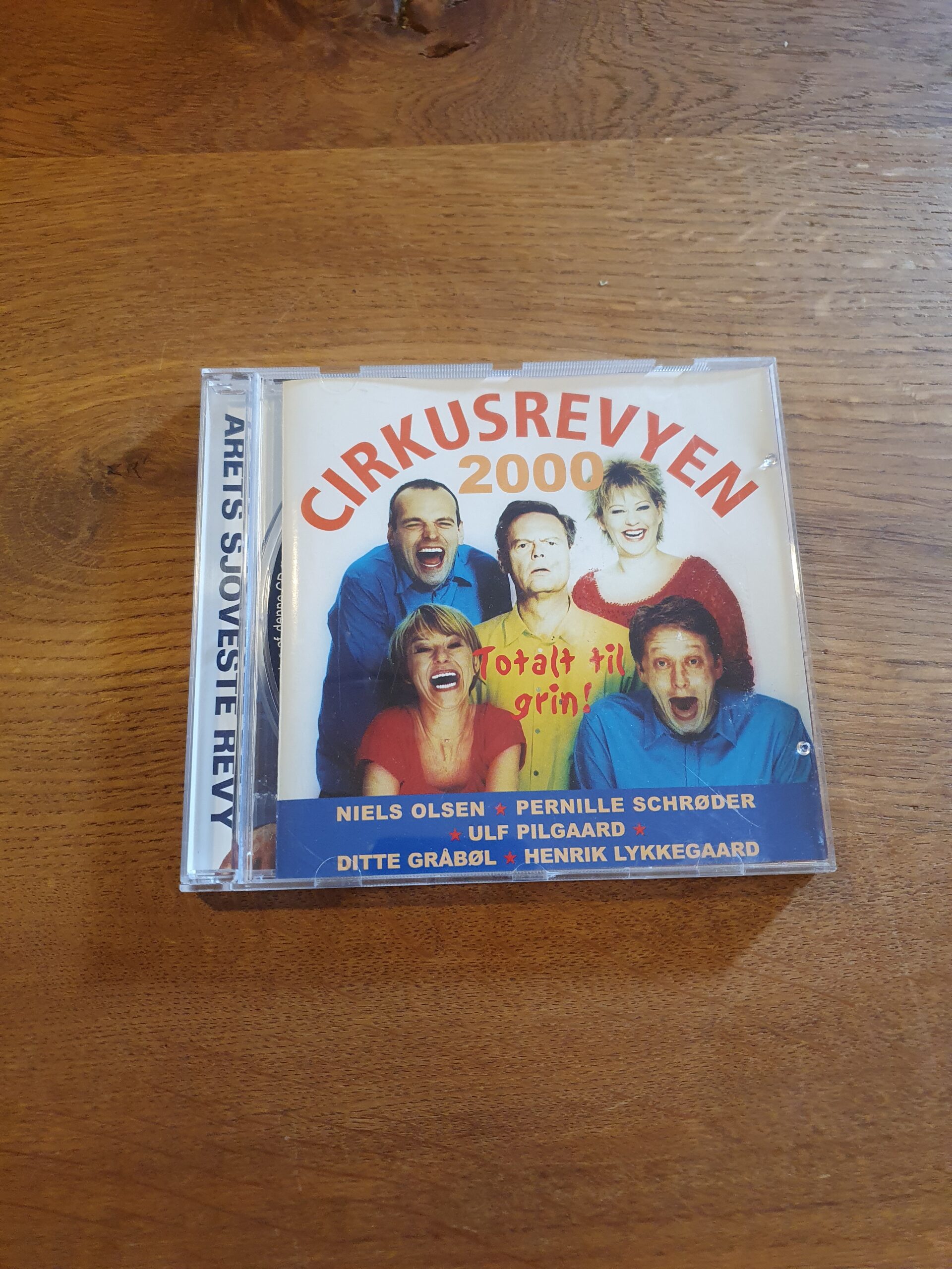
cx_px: 476
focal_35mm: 26
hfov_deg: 53.1
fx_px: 953
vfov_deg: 67.3
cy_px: 634
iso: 250
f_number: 1.5
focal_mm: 4.32
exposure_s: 1/50
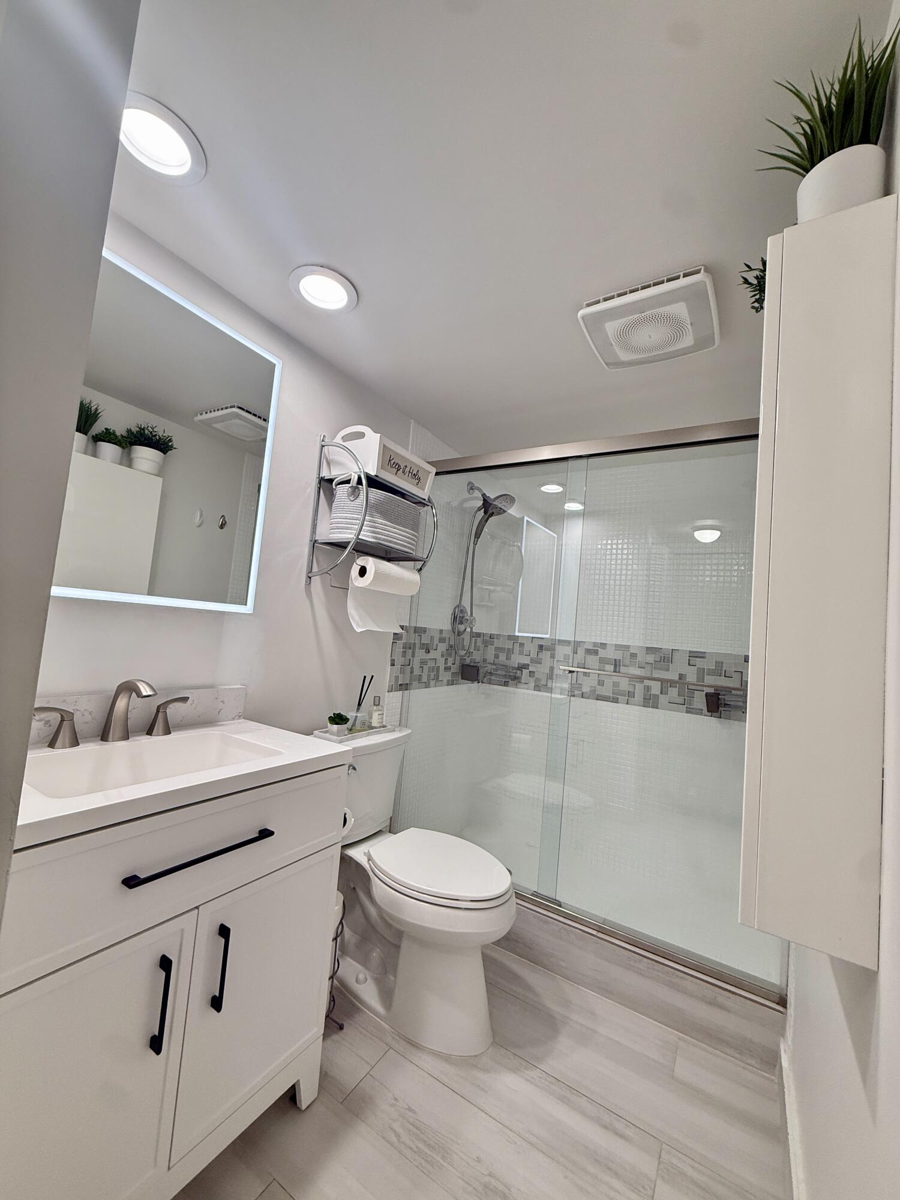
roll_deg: -5.8
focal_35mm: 14
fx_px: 485
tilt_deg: +4.1
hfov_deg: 85.7
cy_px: 600
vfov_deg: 102.1
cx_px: 450
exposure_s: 1/120
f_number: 2.2
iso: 160
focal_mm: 2.22
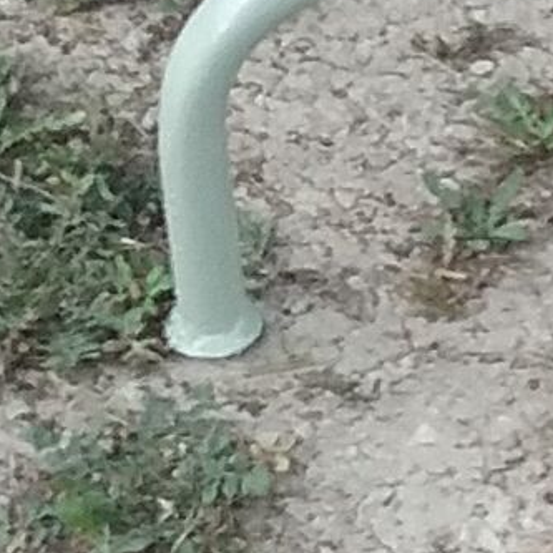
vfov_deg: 8.2
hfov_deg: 7.6
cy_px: 347
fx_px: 3850
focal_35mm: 213
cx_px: 1413
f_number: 2.2
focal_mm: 3.3
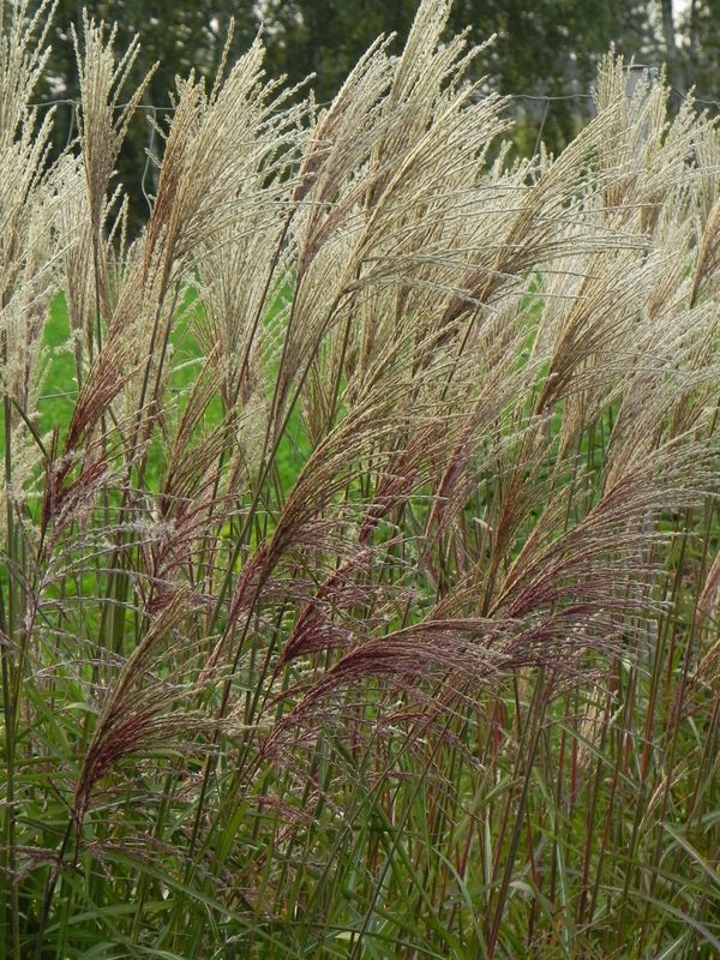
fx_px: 4493
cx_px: 360
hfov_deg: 9.2
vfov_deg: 12.2
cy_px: 480
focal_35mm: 162
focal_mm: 28.8
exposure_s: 1/30
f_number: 5
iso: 160
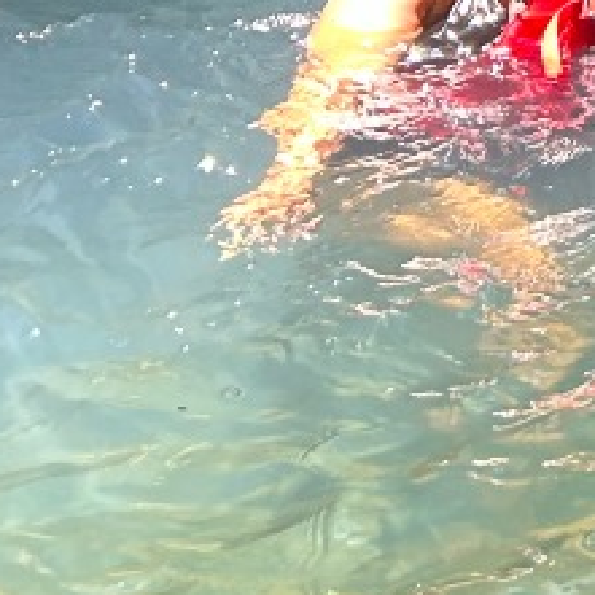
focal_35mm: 104
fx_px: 2022
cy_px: -390
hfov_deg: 14.9
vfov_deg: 15.1
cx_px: 1020
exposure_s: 1/132
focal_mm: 5.7
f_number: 1.5
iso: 50
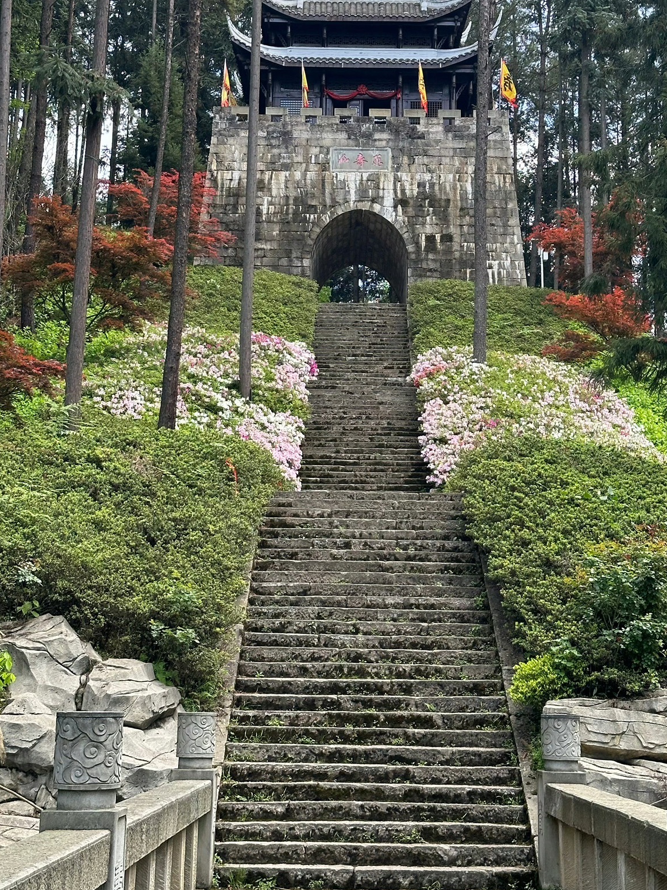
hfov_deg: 23.6
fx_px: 1593
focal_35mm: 62
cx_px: 372
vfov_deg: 31.0
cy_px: 327
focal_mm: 6.86
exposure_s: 1/521
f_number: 1.78
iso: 64
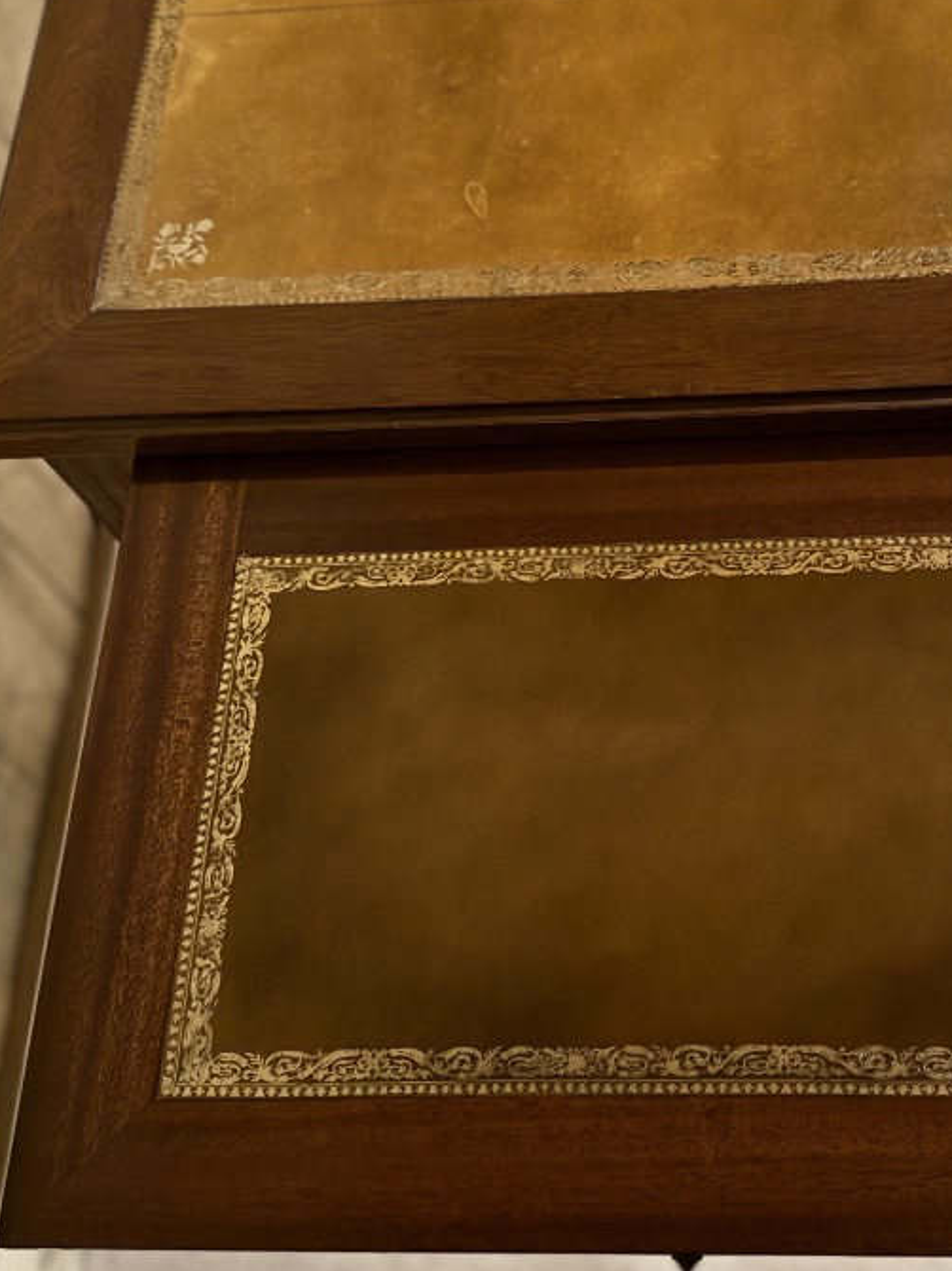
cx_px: 679
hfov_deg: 33.1
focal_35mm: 43
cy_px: 596
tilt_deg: -65.6
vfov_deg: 43.8
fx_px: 1578
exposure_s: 1/14
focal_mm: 6.76
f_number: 1.78
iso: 1250
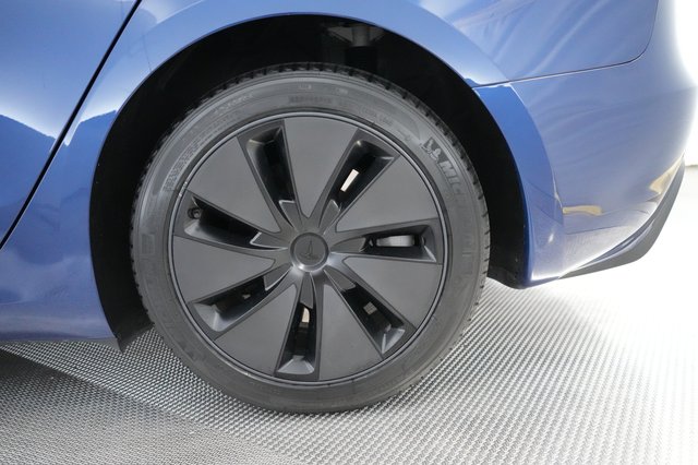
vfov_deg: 49.5
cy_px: 232
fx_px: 504
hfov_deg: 69.4
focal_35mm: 26
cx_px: 349
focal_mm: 26
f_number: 2.8
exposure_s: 1/320
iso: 12800
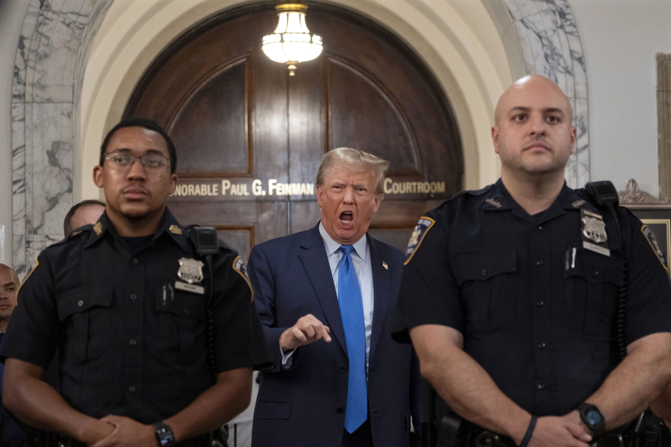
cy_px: 224
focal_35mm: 111
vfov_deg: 12.3
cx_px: 336
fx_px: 2069
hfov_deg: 18.4
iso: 4000
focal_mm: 74.1
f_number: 3.7
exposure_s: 1/125
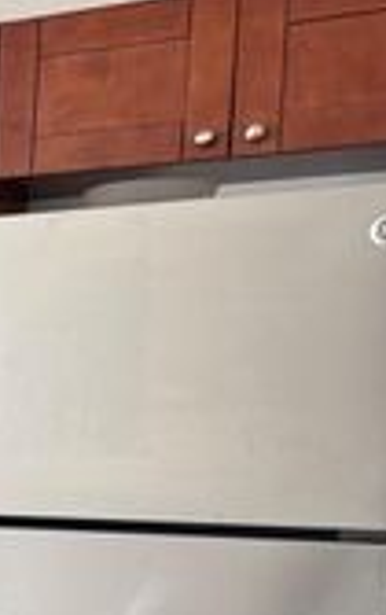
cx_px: -504
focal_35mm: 76
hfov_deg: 13.4
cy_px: 565
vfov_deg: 26.1
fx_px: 1274
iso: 640
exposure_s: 1/60
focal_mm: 6.76
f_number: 1.78
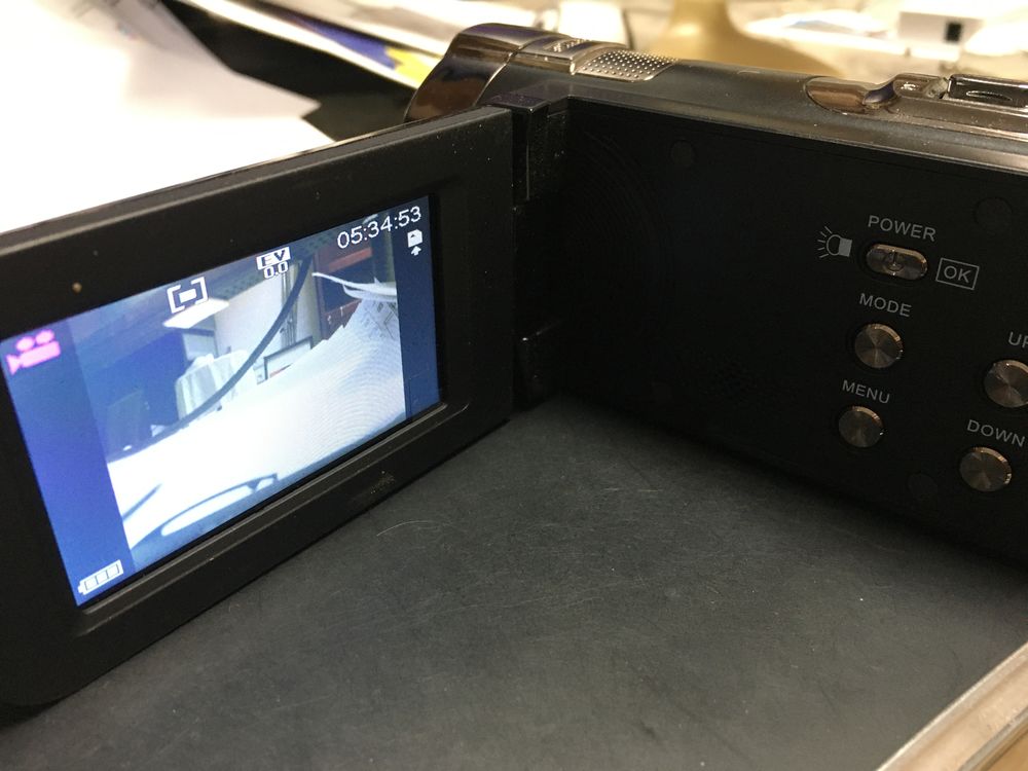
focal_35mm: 29
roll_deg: +0.3
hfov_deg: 61.7
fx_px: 861
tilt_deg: -27.0
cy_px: 386
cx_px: 514
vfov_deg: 48.2
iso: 200
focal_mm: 4.15
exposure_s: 1/33
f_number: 2.2
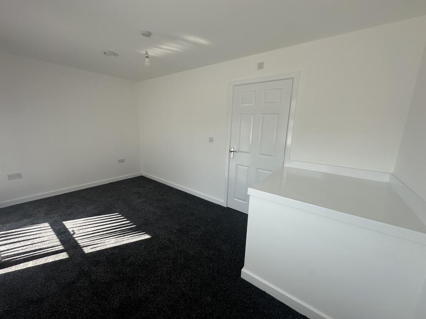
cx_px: 213
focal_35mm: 14
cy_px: 160
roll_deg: -2.9
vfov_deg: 85.7
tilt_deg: -11.1
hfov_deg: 102.1
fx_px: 172
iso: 40
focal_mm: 2.22
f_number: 2.2
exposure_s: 1/371
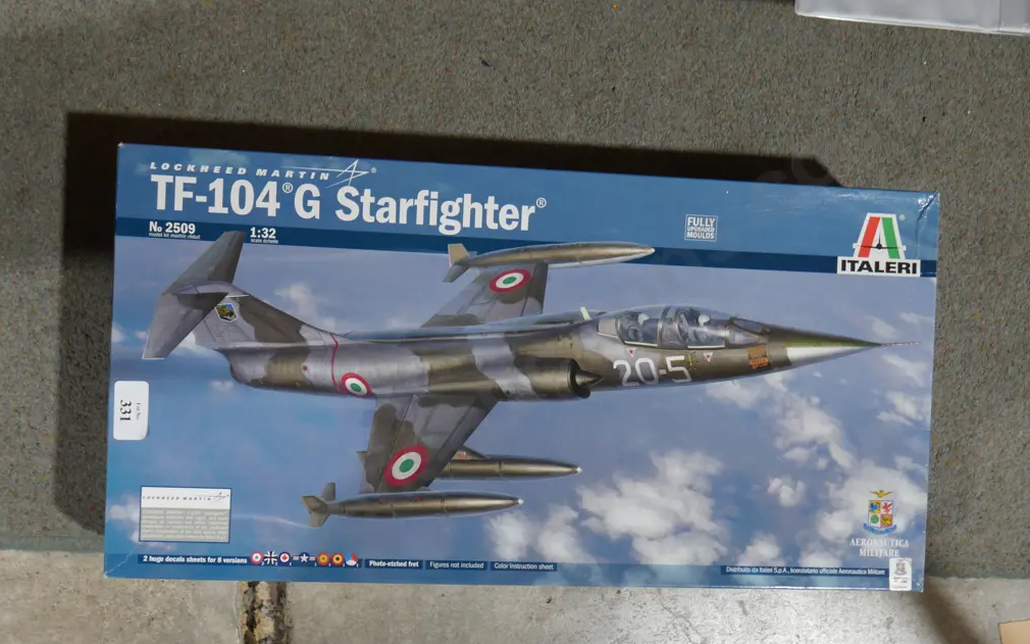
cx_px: 513
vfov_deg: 29.8
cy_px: 390
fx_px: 1207
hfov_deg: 46.2
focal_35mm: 43
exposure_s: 1/60
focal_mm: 20
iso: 400
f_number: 4.4
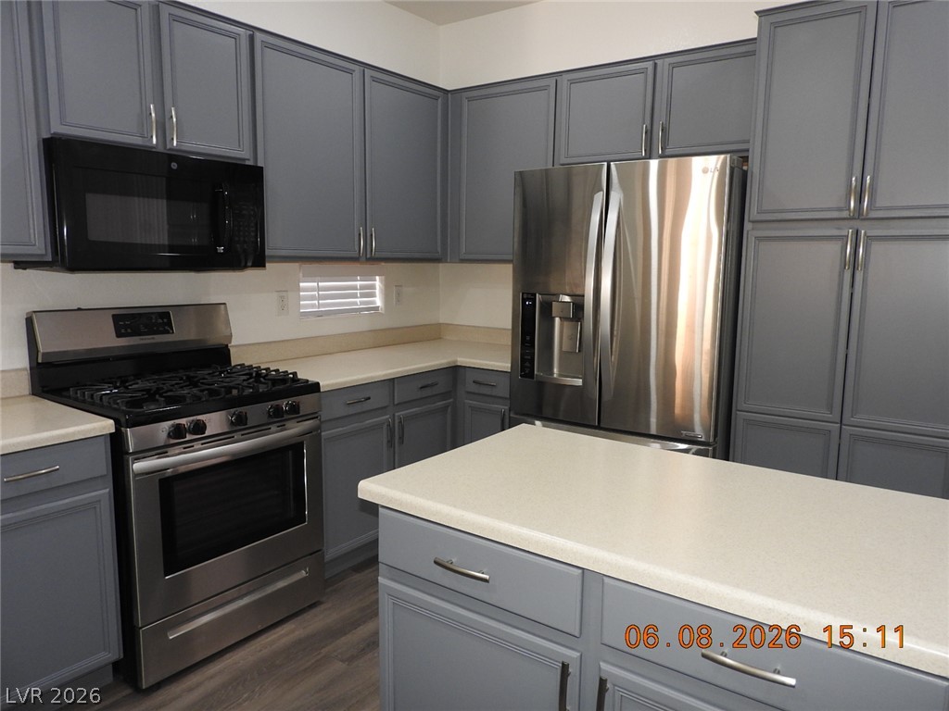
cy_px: 356
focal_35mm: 24
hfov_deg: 71.6
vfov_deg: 56.8
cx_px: 474
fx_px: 658
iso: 200
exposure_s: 1/30
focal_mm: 4.3
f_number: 3.3
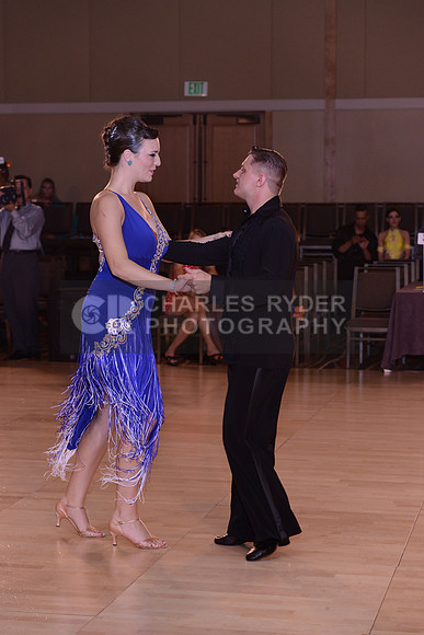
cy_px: 318
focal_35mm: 85
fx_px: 1501
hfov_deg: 16.1
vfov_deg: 23.9
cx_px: 212
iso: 1600
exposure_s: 1/250
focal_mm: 85
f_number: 5
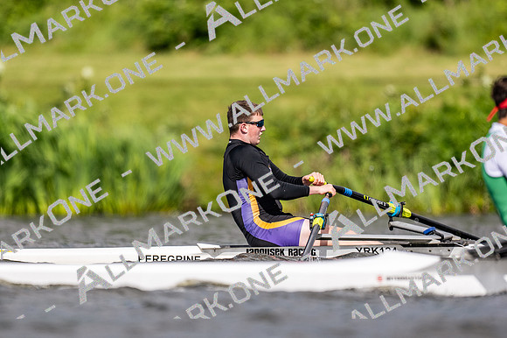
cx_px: 254
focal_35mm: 900
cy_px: 169
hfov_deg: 2.3
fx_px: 12667
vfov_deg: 1.5
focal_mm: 600
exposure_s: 1/2500
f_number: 4
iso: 200
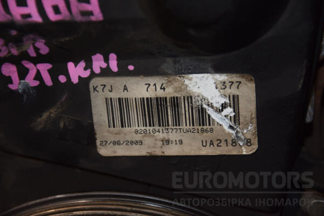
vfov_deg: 8.7
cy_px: 108
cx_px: 162
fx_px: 1417
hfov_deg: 13.0
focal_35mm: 158
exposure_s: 1/60
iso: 800
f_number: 5.6
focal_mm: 105
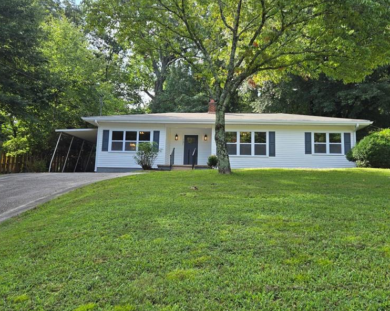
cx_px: 220
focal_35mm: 31
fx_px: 358
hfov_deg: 57.0
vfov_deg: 47.0
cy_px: 140
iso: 25
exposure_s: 1/548
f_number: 1.8
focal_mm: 5.4
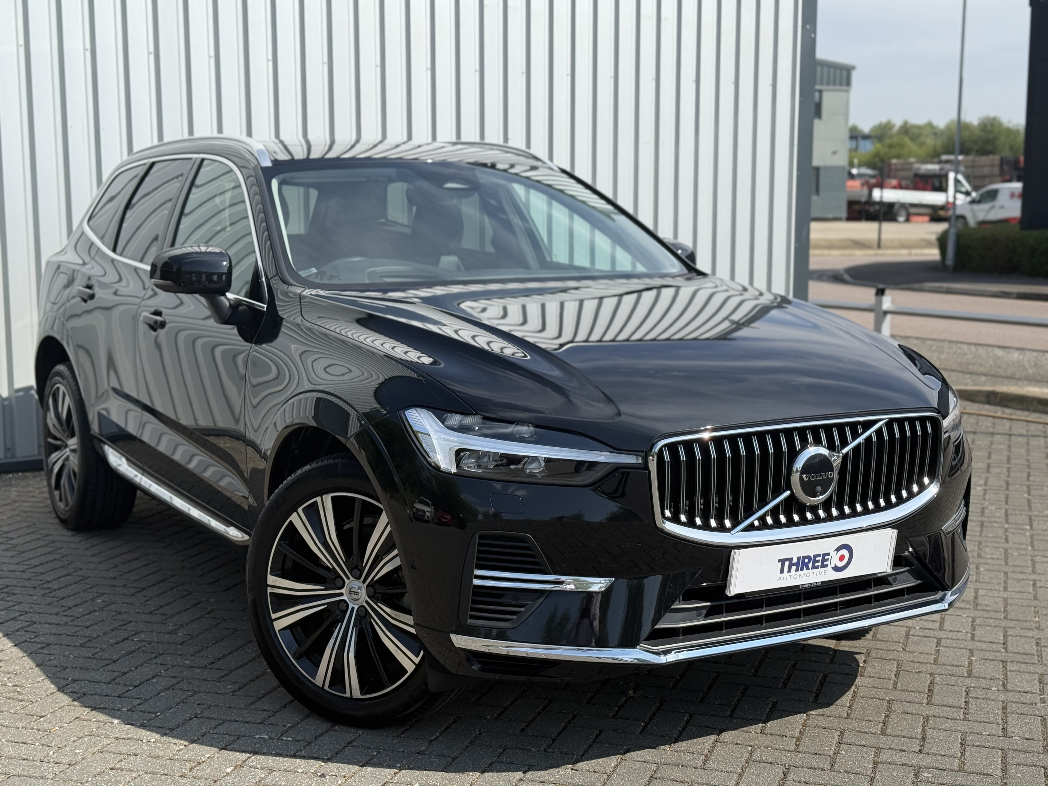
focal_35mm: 48
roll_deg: +0.2
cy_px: 393
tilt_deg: -7.5
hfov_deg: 39.7
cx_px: 524
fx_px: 1453
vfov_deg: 30.3
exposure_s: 1/3891
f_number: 1.78
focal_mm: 6.76
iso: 80
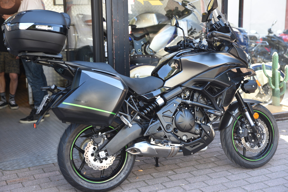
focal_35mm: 56
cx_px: 144
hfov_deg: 35.6
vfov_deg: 24.2
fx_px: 448
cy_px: 96
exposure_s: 1/50
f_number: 2.8
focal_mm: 56
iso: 100
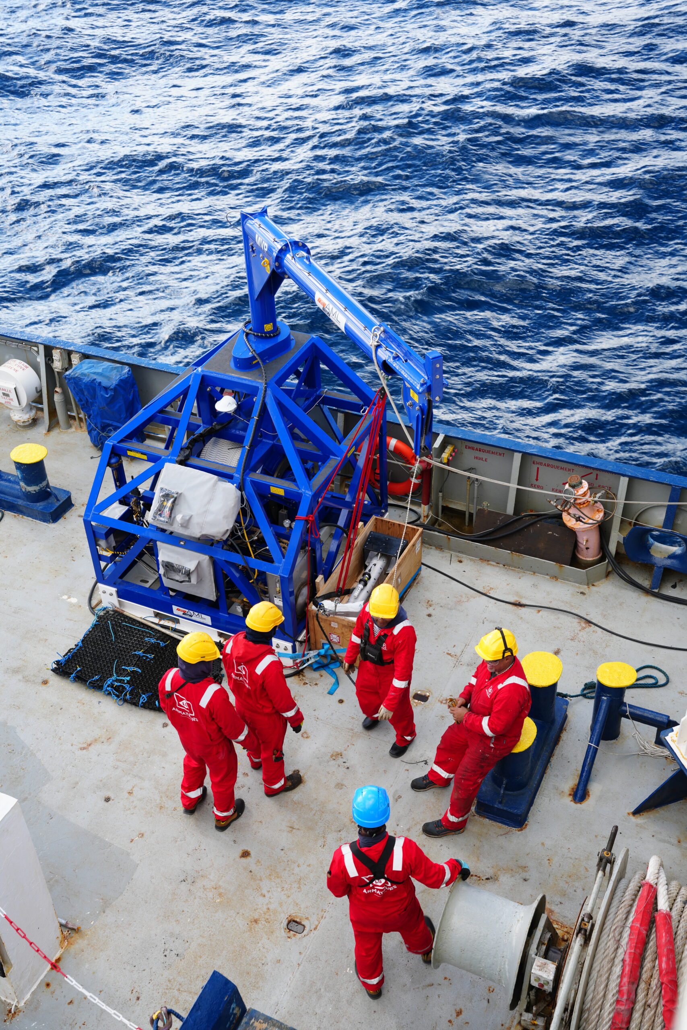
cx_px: 344
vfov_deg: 50.5
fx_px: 1093
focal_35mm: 38
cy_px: 515
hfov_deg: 34.9
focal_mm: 38.2
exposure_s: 1/100
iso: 100
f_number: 6.3
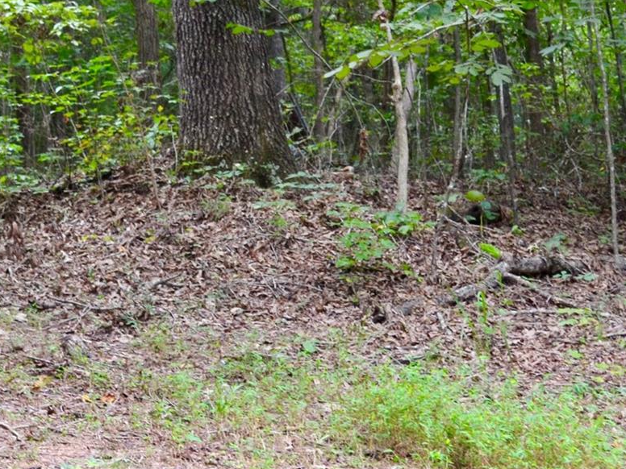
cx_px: 159
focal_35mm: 114
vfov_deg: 13.0
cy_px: 132
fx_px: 2062
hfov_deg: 17.2
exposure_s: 1/60
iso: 640
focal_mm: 30
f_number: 4.5
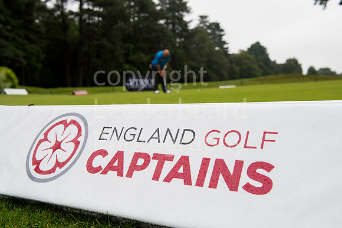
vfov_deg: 35.1
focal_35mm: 38
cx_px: 171
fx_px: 361
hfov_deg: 50.7
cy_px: 114
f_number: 7.1
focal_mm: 38
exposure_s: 1/500
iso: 2000
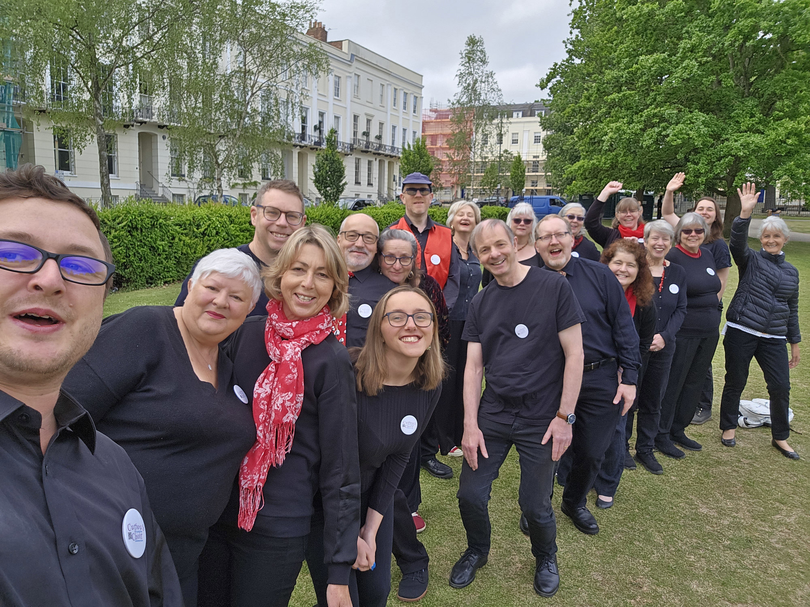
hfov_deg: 69.4
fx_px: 585
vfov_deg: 54.9
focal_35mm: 25
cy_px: 304
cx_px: 405
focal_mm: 3.3
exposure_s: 1/243
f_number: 2.2
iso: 25
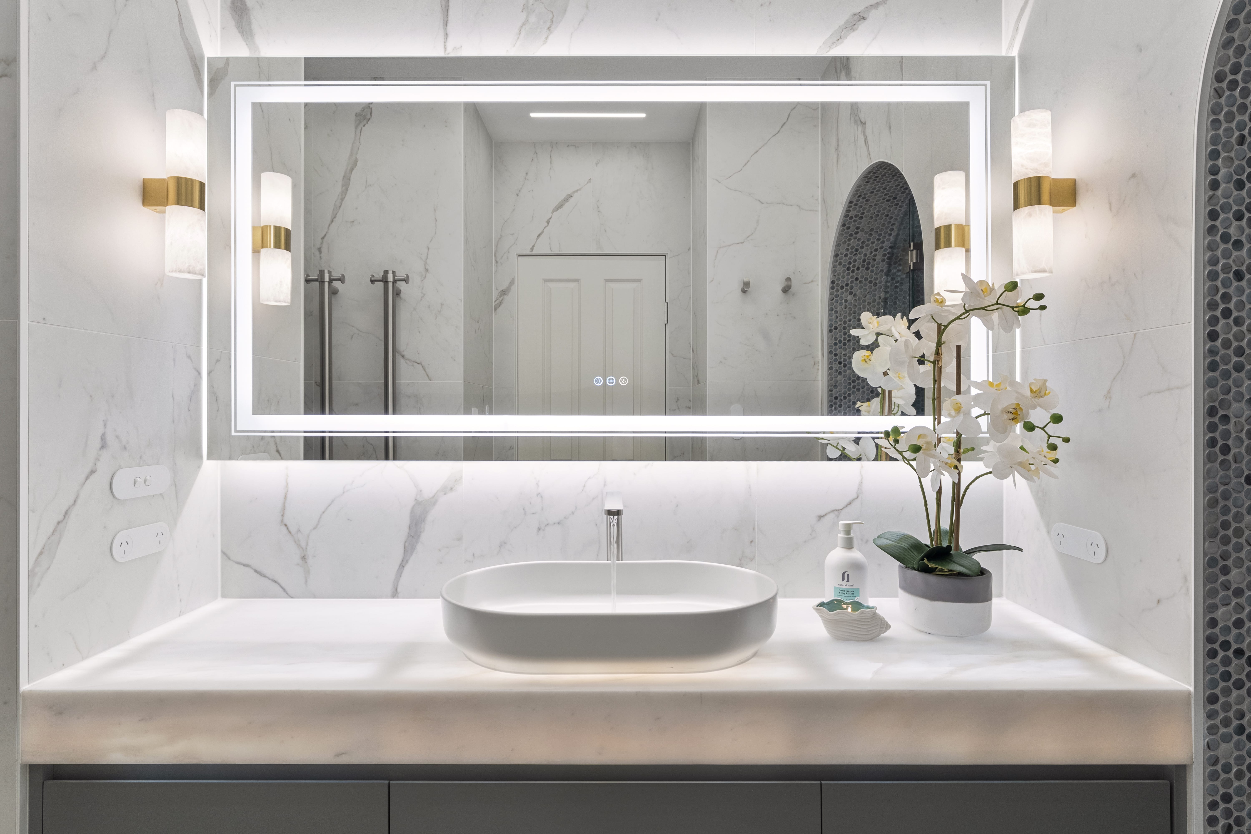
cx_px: 626
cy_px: 417
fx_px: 660
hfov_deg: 86.9
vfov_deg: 64.6
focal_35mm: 19
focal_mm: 19
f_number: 11
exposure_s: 1/8
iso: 1250
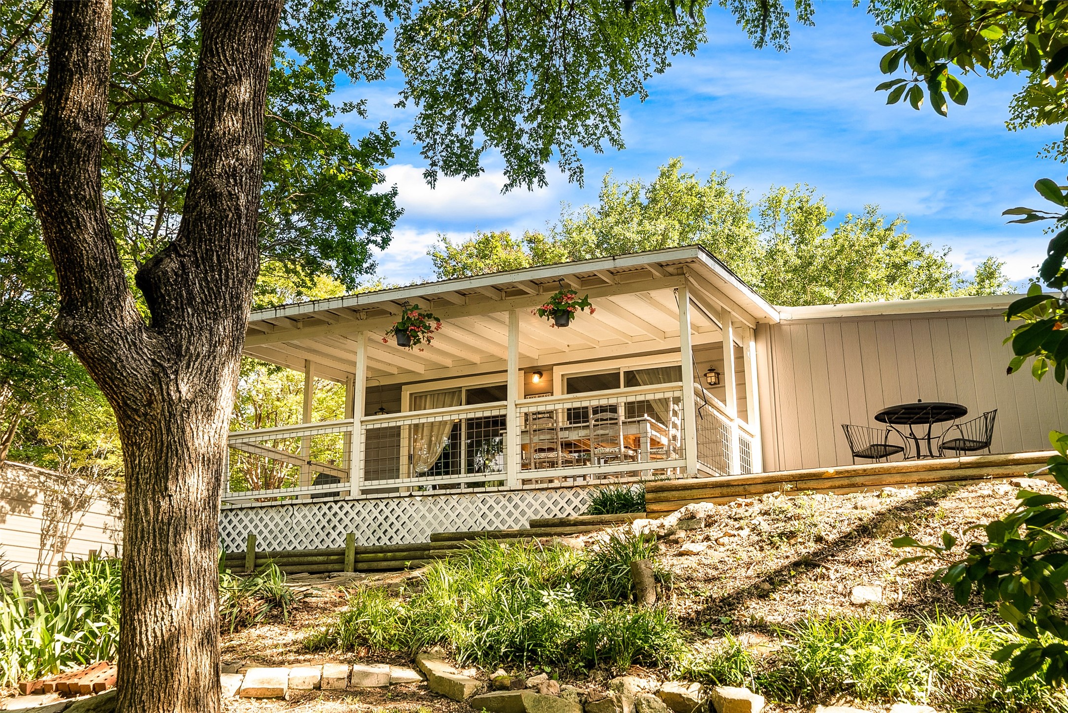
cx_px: 534
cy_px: 356
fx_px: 1068
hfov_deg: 53.1
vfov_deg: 36.9
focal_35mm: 36
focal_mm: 24
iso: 125
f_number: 11
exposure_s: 1/25
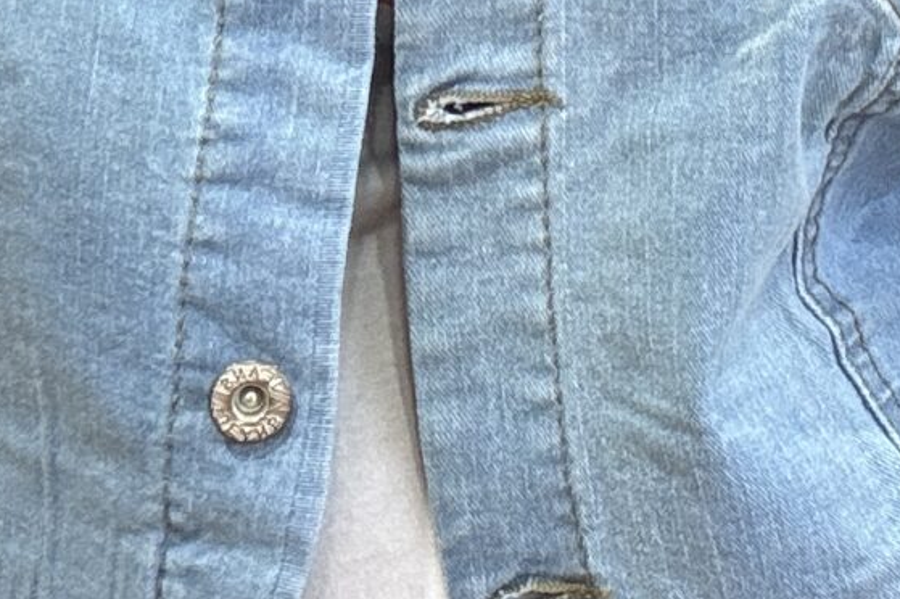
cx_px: 557
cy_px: -300
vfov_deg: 9.3
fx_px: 3573
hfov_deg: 14.3
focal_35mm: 143
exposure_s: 1/50
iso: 64
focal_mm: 2.69
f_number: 1.9
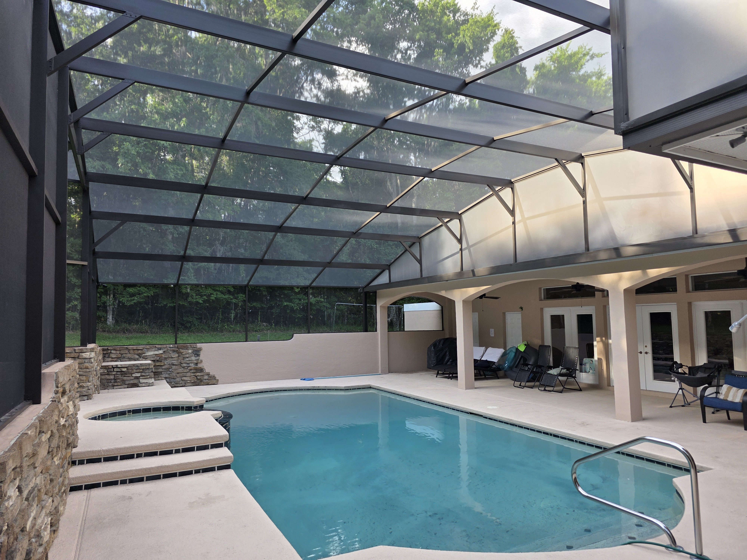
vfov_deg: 58.9
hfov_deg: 73.9
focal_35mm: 23
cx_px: 374
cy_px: 280
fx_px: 496
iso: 32
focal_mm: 6.3
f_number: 1.7
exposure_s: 1/180
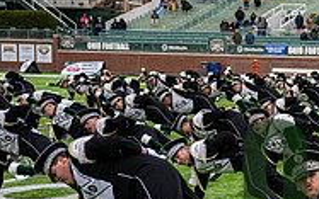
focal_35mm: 120
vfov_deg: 10.8
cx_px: 372
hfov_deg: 16.7
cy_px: 200
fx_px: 1044
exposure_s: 1/500
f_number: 2.8
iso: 100
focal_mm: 38
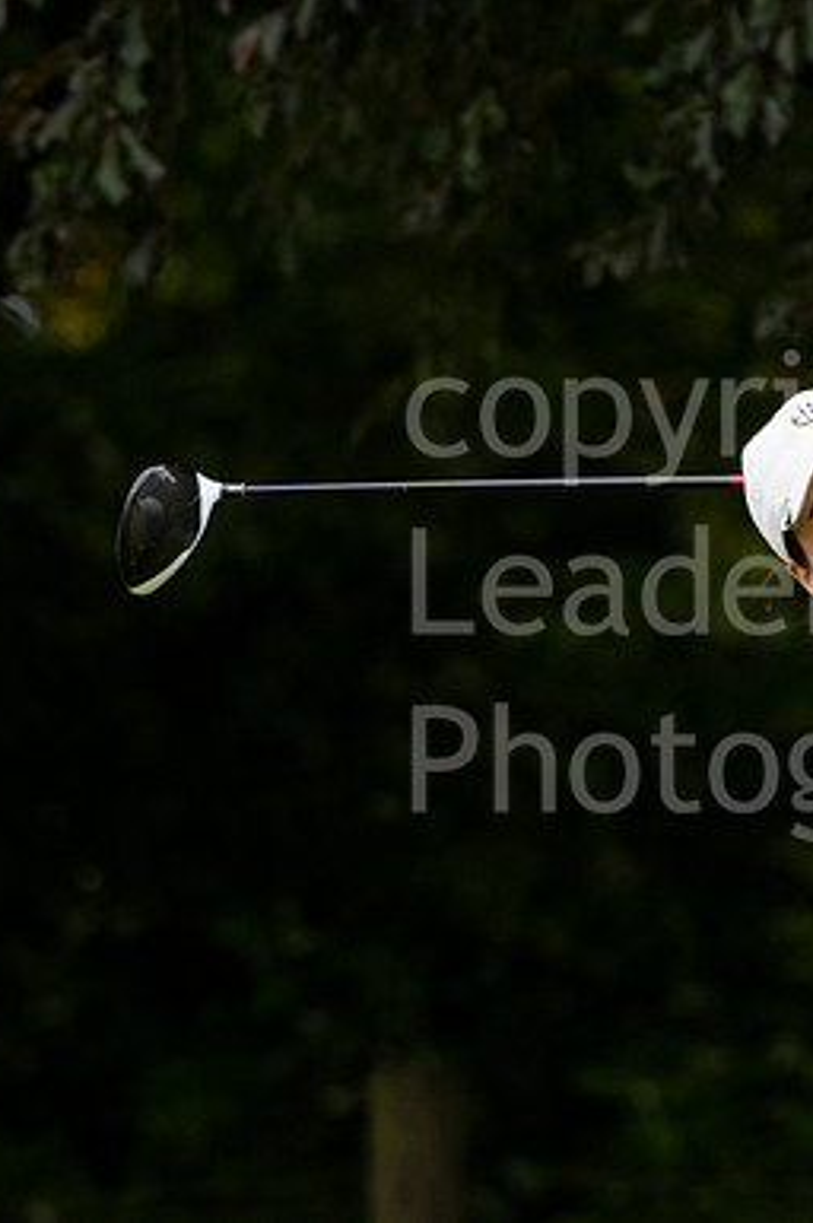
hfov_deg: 1.7
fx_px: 26875
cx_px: 823
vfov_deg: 2.6
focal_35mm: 792
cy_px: 612
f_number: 5.6
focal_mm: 350
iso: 1600
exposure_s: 1/1250
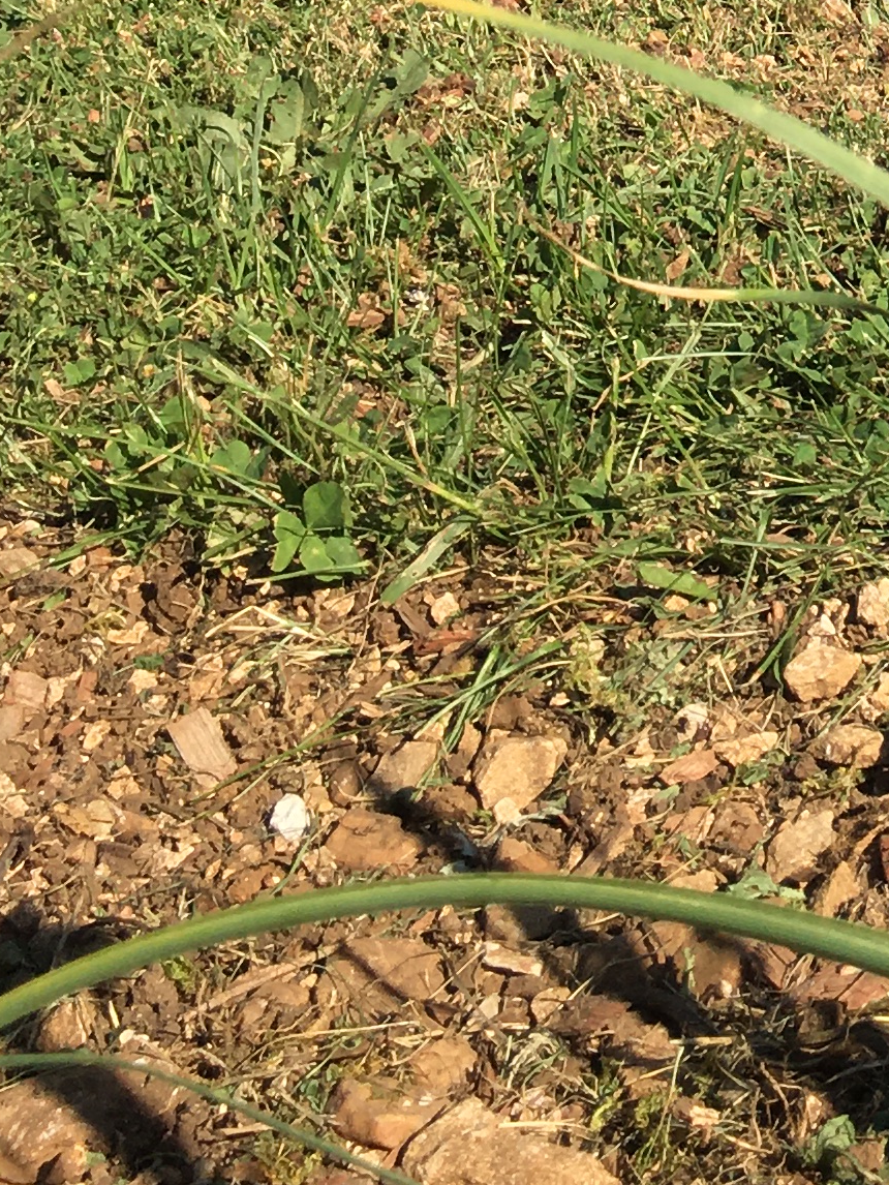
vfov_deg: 17.1
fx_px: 3491
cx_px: 1504
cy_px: -685
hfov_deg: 13.3
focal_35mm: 102
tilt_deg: -7.0
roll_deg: +0.0
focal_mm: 4.15
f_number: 2.2
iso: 25
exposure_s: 1/1451
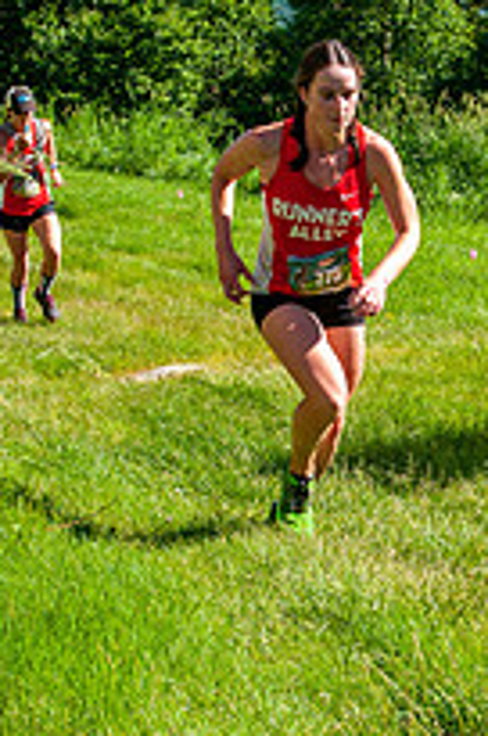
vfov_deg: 18.3
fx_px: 2285
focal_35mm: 112
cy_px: 391
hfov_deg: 12.1
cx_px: 404
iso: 200
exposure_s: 1/400
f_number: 8
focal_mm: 34
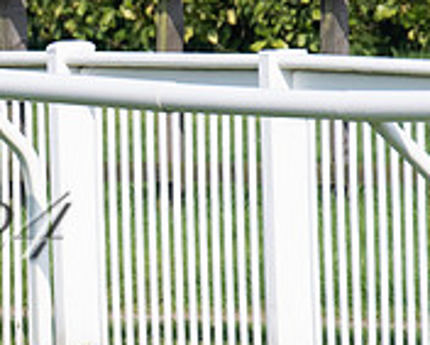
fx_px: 25785
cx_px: -153
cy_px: 156
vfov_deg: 0.8
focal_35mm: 2025
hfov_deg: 1.0
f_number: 4
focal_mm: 270
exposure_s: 1/4000
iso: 400
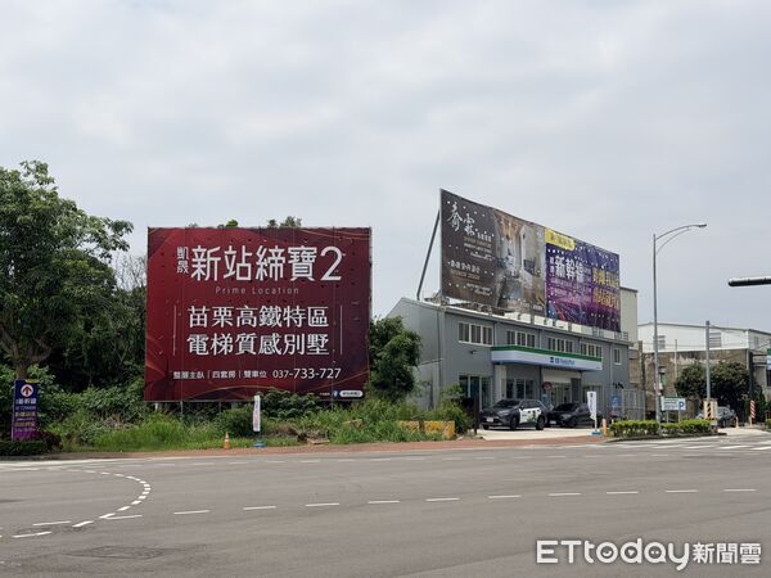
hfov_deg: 39.7
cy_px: 289
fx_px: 1069
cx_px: 386
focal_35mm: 48
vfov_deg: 30.3
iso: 80
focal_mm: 6.76
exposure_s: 1/11364
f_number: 1.78
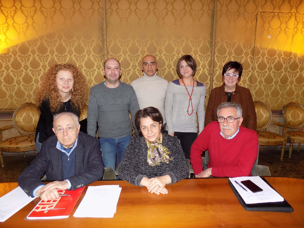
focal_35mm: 23
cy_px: 114
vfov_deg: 58.9
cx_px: 152
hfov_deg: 73.9
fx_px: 202
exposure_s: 1/30
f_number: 3.1
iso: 220
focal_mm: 4
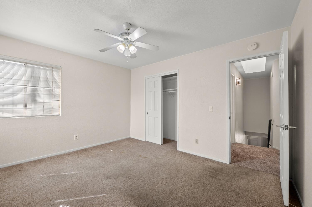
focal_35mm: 14
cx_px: 156
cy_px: 104
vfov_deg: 81.1
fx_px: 121
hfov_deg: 104.3
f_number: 9
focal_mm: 14
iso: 250
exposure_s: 1/6
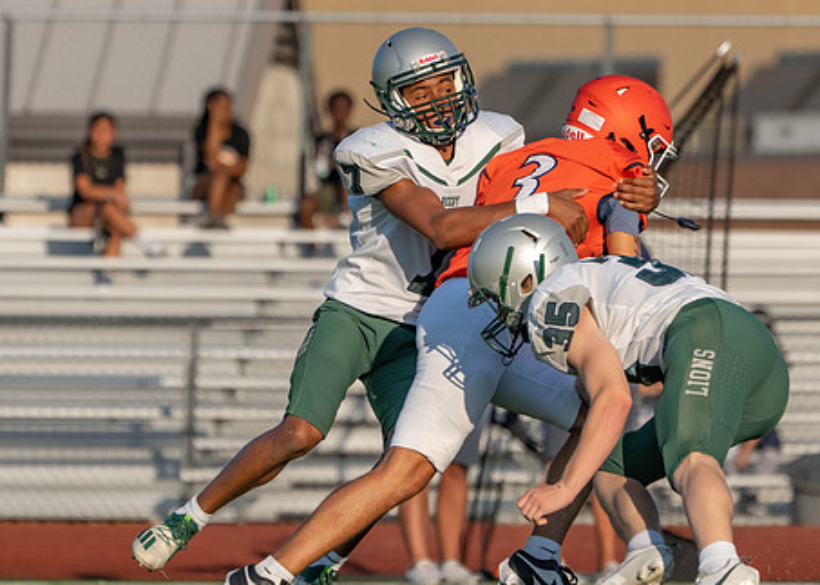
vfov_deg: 2.7
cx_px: 474
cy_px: 291
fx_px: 12568
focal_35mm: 540
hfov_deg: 3.7
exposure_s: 1/1600
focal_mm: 300
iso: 250
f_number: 5.6
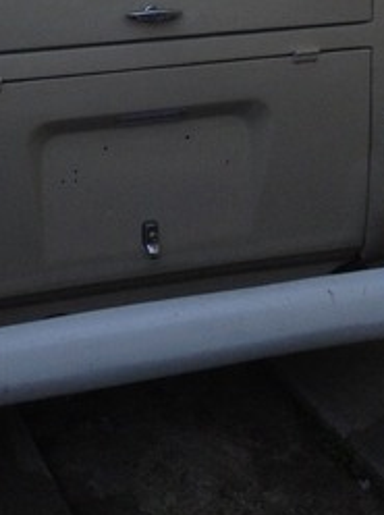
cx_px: 100
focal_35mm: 80
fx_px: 1187
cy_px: -81
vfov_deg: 22.7
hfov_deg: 18.3
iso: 50
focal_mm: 3.3
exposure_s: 1/120
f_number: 2.4
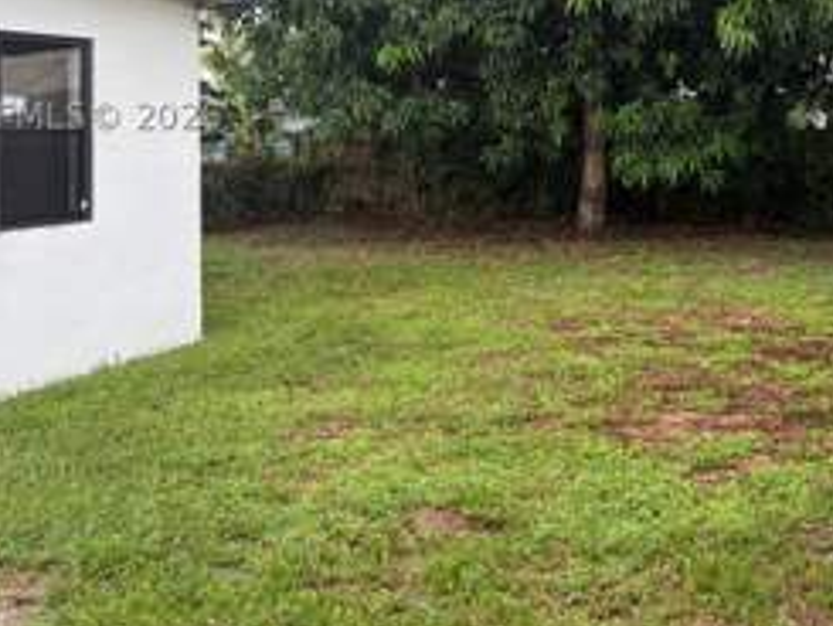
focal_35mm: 51
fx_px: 1228
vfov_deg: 27.9
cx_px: 534
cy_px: 116
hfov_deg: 37.2
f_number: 1.6
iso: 50
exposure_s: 1/171
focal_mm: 5.96
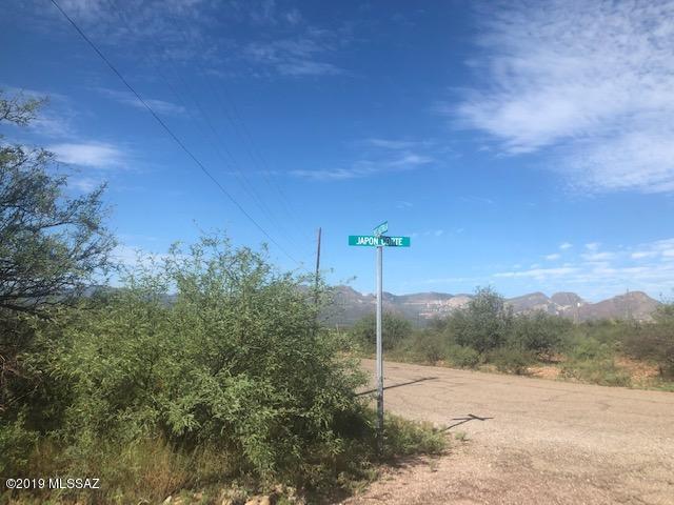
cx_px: 337
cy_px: 252
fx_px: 545
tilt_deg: +5.9
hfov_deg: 63.4
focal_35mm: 28
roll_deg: -3.2
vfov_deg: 49.7
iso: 20
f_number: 1.8
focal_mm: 3.99
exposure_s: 1/2404
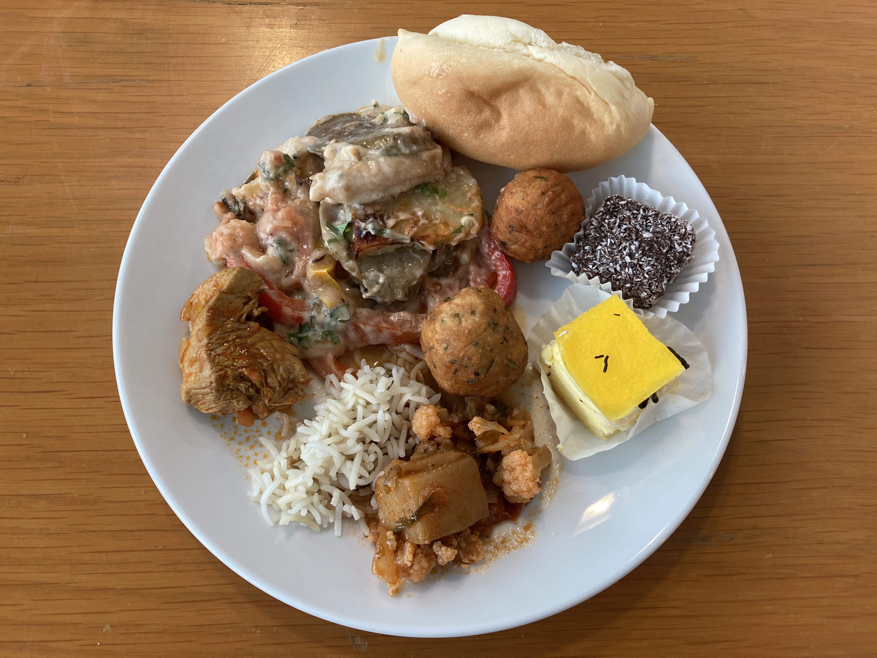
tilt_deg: -71.6
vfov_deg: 49.7
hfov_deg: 63.4
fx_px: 709
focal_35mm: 28
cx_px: 438
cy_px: 329
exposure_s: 1/50
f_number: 1.8
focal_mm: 3.99
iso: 64
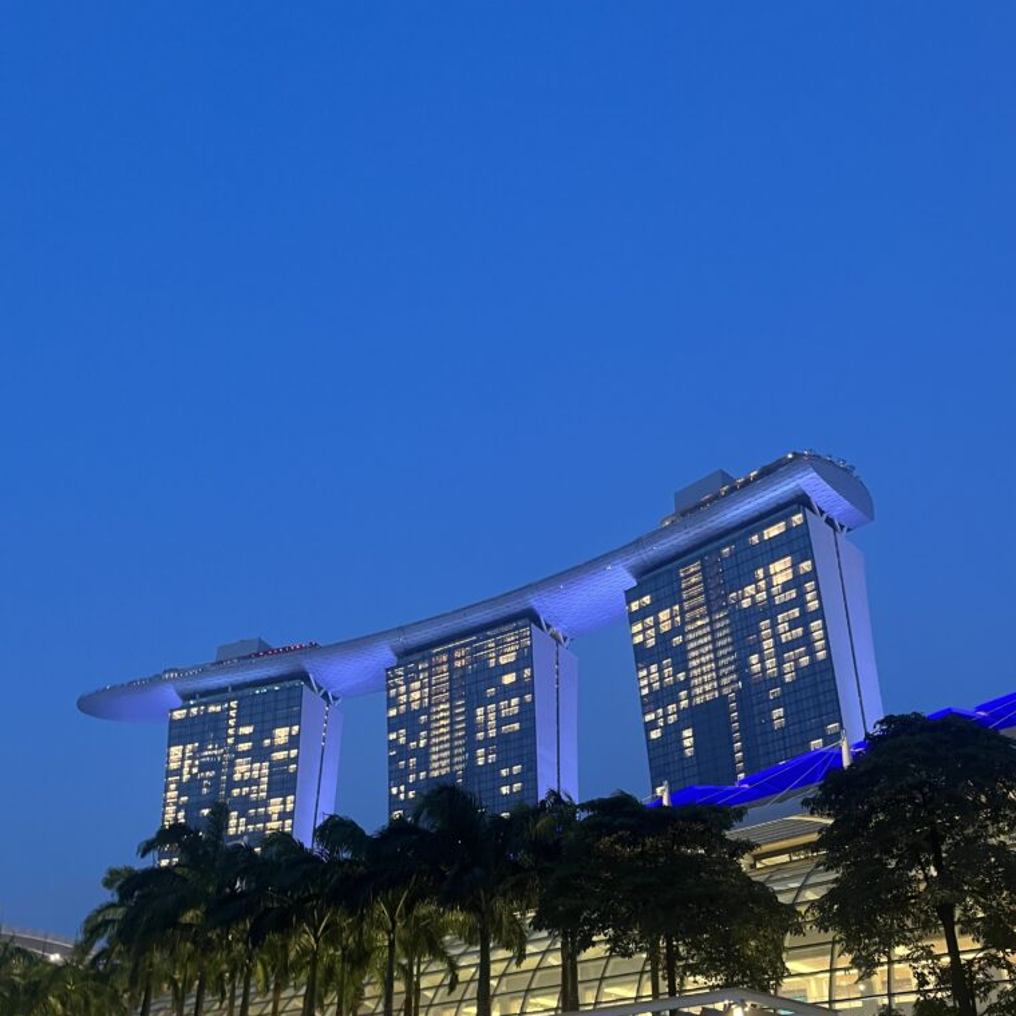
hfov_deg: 52.5
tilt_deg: +26.7
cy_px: 671
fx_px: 1029
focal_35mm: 31
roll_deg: -1.0
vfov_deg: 51.6
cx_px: 503
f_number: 1.6
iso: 500
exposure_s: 1/33
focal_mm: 5.1
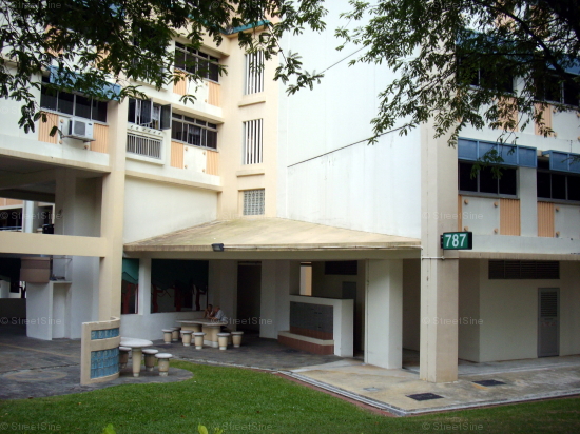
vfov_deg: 38.6
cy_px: 217
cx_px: 290
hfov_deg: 50.2
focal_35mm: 37
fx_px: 620
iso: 92
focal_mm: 6.2
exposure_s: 1/125
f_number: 2.8
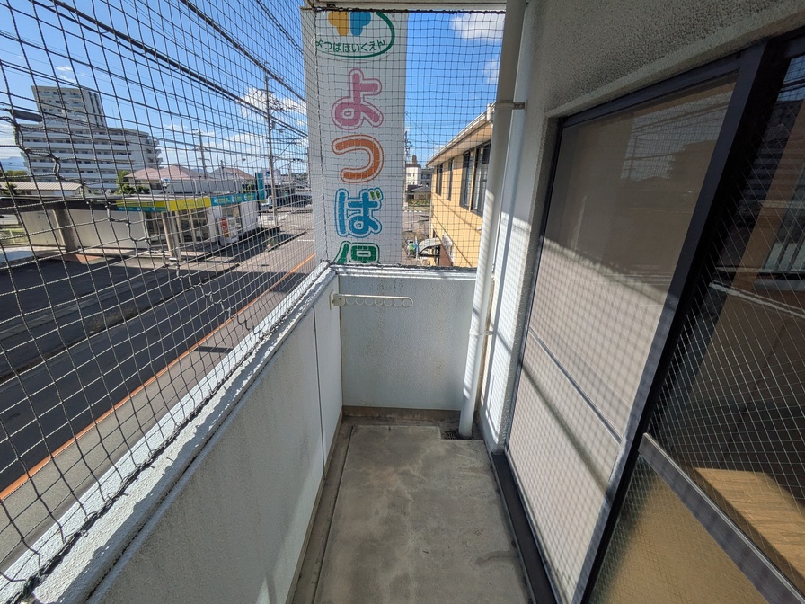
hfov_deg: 98.2
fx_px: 349
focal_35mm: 15
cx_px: 394
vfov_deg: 81.7
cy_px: 304
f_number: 2.2
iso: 46
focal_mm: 1.83
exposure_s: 1/2092
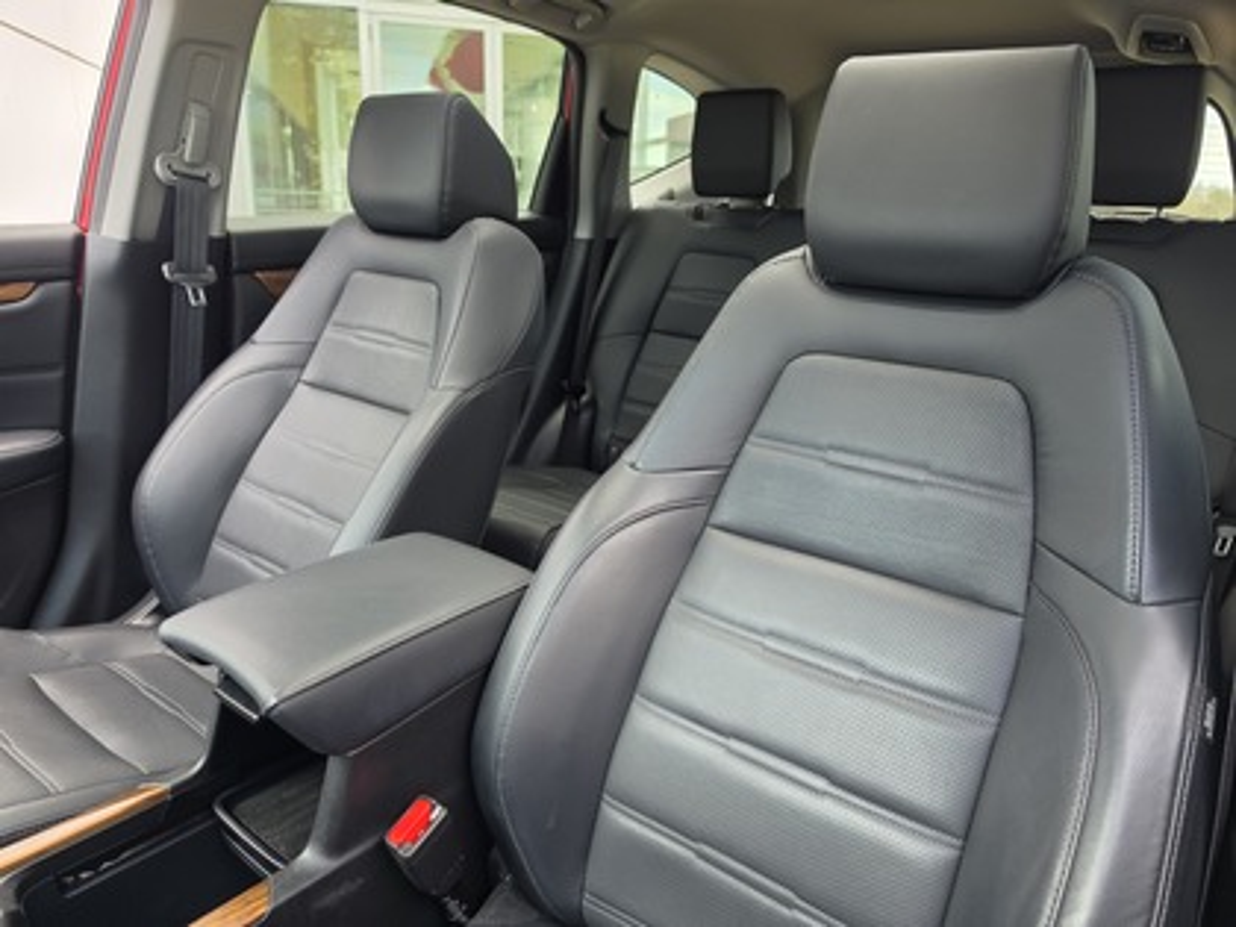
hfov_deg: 73.9
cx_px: 618
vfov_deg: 58.9
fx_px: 821
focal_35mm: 23
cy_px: 464
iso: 50
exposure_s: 1/180
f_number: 1.4
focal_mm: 6.5
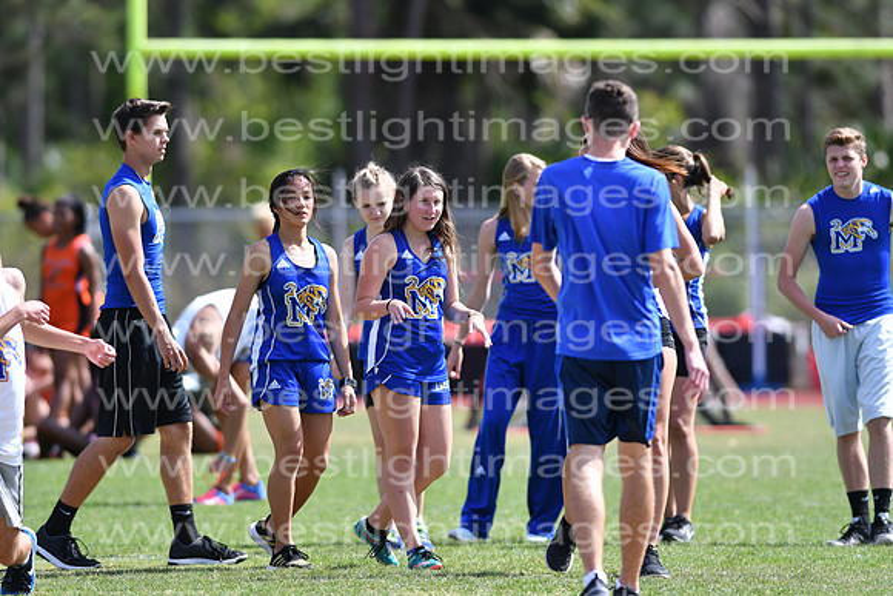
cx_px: 446
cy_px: 298
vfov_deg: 3.1
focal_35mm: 450
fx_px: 11165
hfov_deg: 4.6
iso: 100
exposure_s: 1/1000
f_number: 3.2
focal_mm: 300
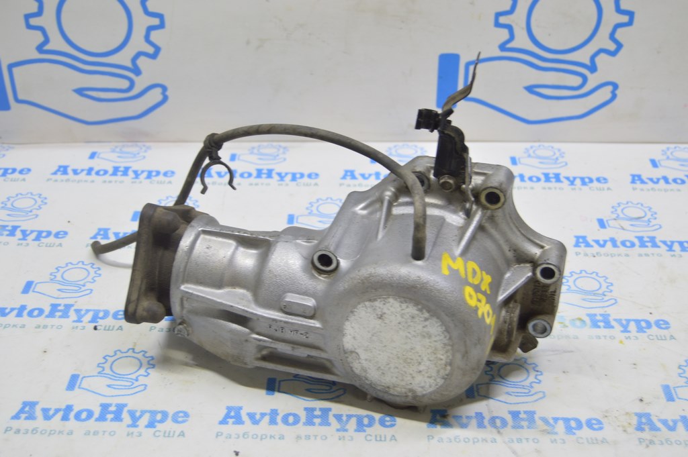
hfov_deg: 37.9
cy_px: 228
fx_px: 1003
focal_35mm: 52
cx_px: 344
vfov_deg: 25.7
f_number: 5.6
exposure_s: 1/20
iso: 400
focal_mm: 35
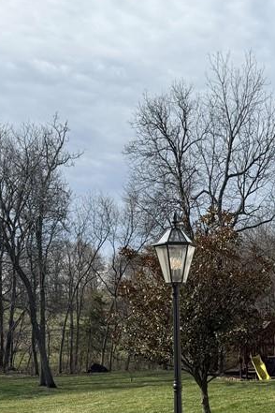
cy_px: 332
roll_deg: -0.2
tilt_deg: -0.3
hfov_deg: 23.1
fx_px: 665
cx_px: 211
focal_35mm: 58
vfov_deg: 33.5
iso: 80
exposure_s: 1/3953
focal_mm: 6.76
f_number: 1.78
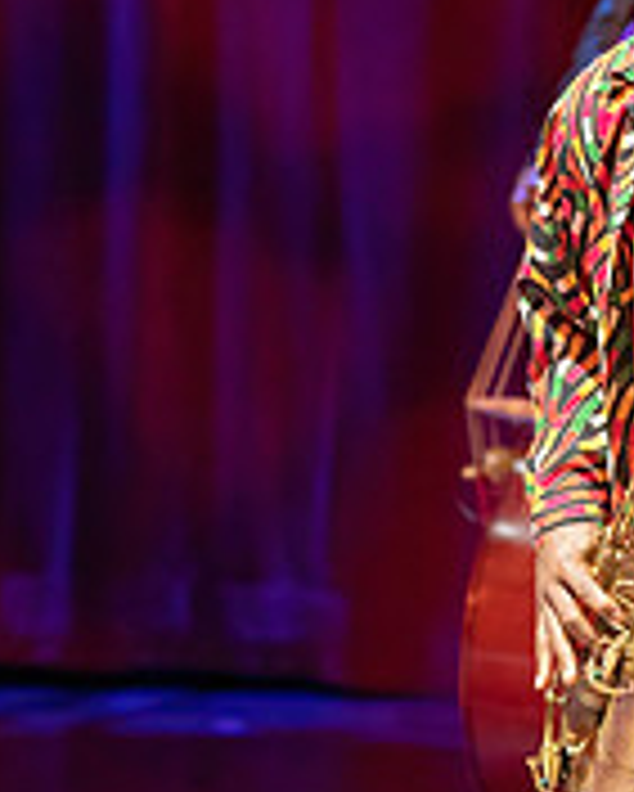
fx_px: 18631
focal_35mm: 795
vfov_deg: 2.4
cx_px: 201
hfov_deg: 1.9
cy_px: 153
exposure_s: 1/320
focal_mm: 232
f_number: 5.6
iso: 6400
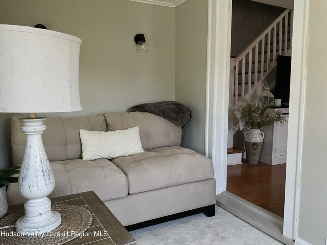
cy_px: 122
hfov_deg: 61.7
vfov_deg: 48.2
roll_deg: -1.0
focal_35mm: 29
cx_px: 164
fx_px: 274
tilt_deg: -5.2
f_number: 1.8
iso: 64
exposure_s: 1/101
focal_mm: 3
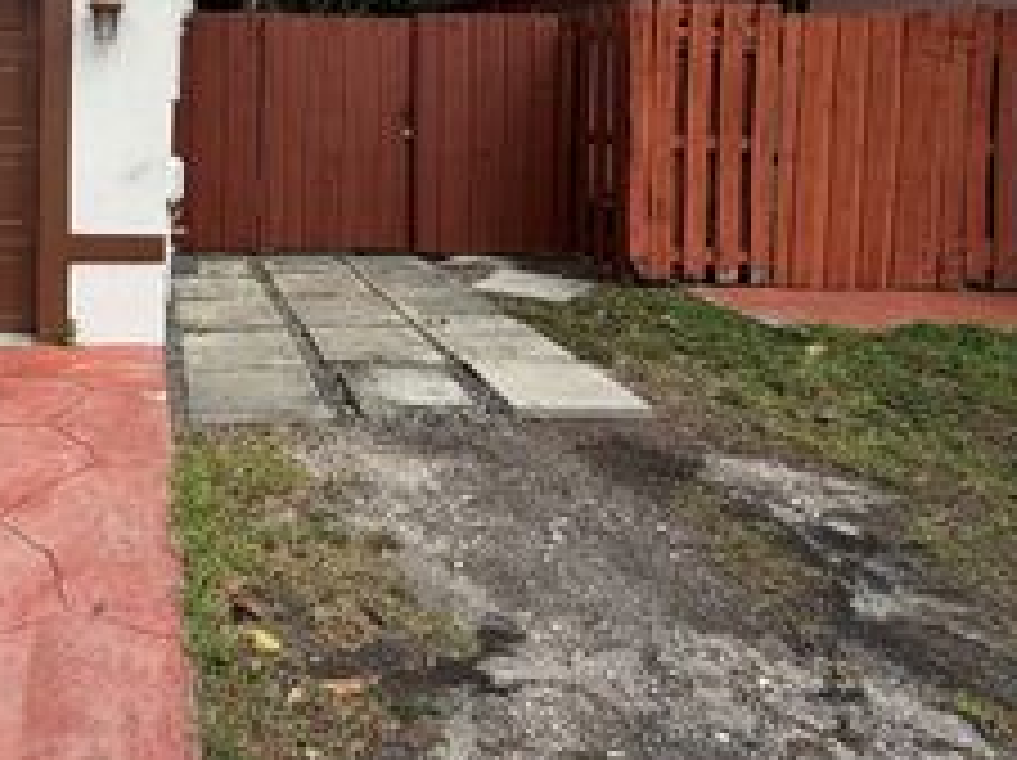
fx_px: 910
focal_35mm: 31
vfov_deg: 42.0
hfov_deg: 52.7
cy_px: 88
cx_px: 140
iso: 20
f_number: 2.2
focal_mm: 2.22
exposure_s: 1/820
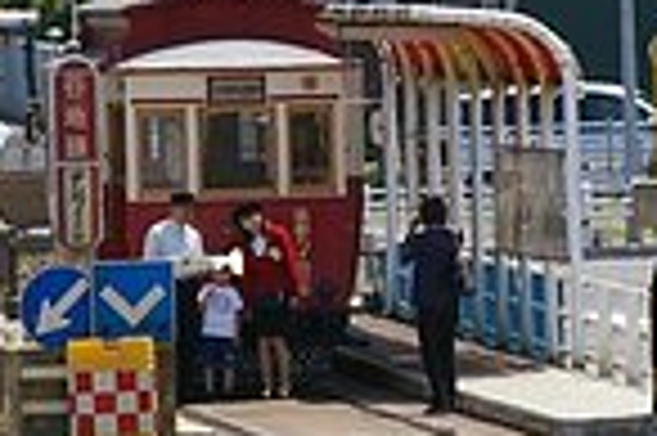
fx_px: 12957
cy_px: 198
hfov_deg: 2.9
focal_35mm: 711
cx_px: 675
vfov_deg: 1.9
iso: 200
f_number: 8
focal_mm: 135
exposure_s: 1/400
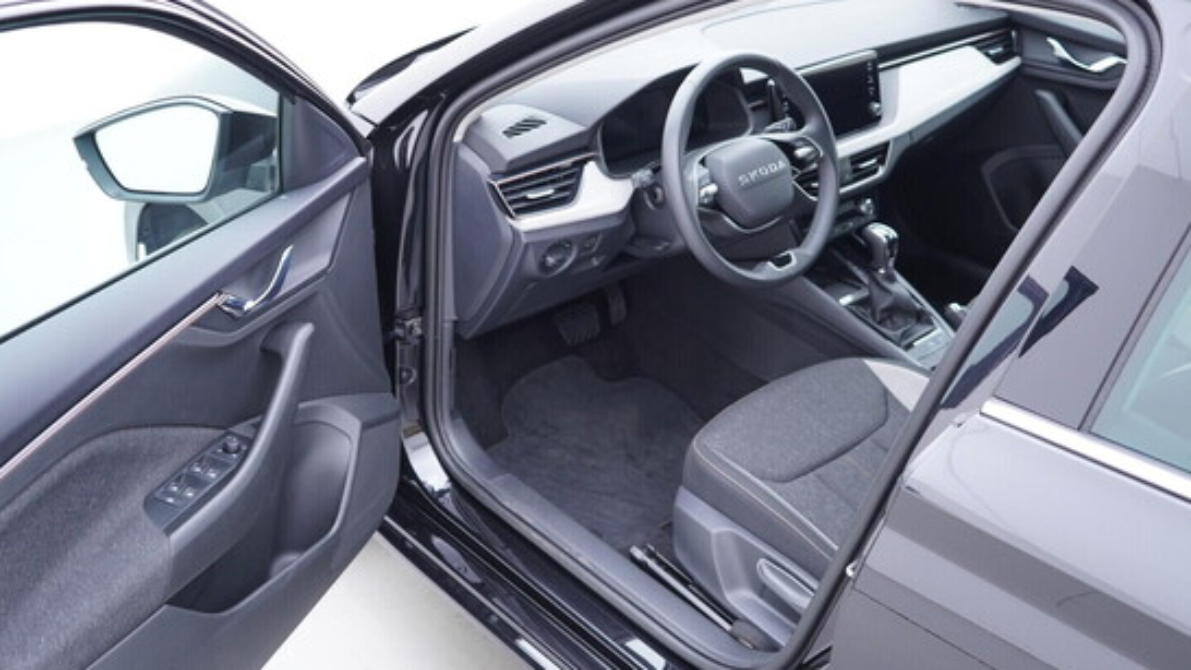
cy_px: 313
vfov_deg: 31.2
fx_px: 1200
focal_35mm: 38
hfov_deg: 52.8
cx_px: 598
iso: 400
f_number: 2.8
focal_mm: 24
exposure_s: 1/40
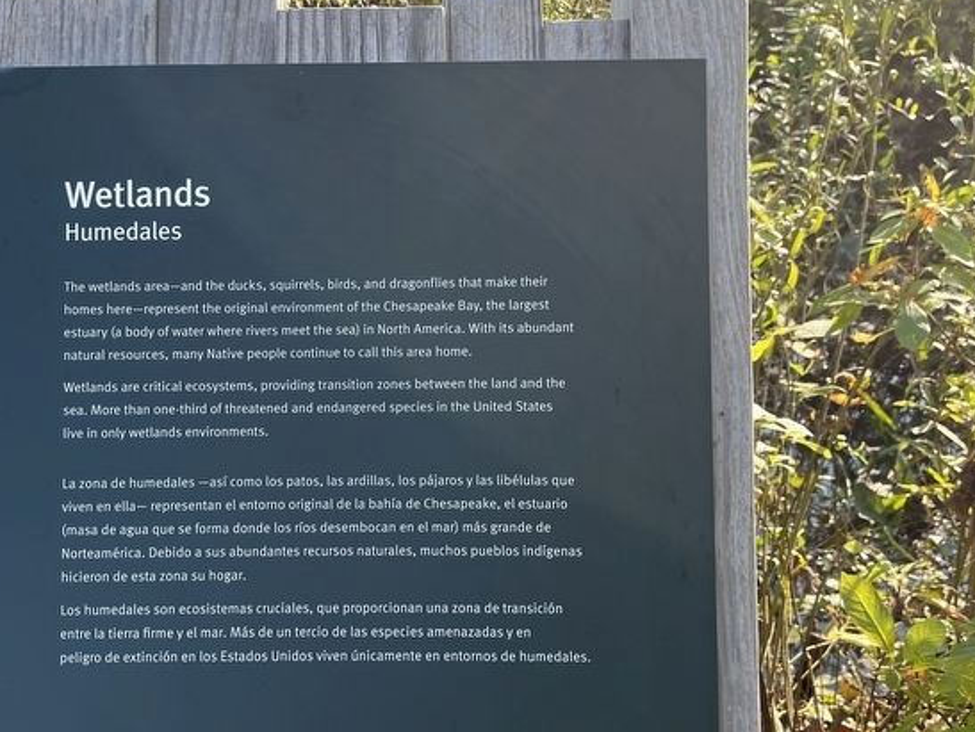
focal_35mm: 38
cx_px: 356
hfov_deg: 48.4
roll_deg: -0.5
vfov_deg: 37.7
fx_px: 1071
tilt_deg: -28.1
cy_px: 399
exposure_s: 1/307
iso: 50
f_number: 1.6
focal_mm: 5.1
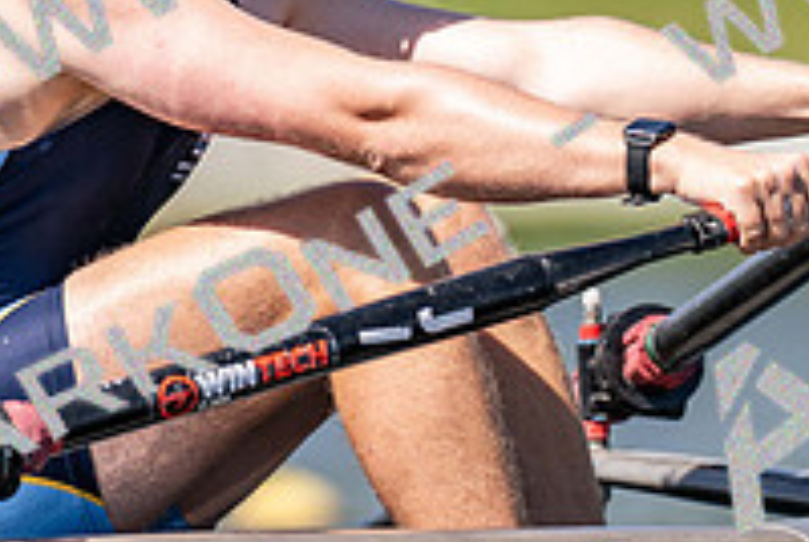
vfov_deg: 0.8
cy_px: 152
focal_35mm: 1738
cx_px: 368
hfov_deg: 1.2
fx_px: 39114
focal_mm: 600
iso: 250
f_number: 4
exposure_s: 1/2500
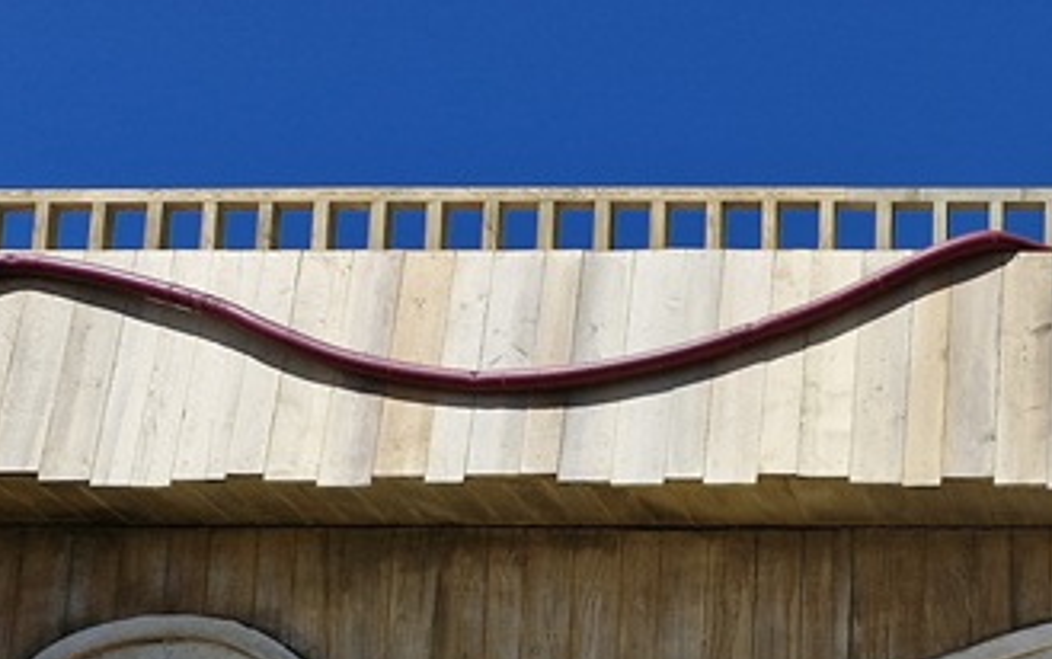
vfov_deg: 16.0
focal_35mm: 74
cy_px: 1033
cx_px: 1260
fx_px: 2123
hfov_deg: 25.1
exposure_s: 1/3304
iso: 50
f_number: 1.8
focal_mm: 5.54
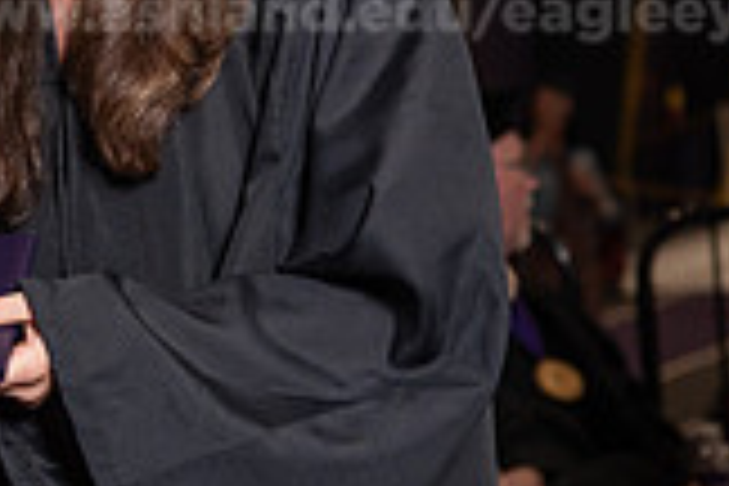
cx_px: -274
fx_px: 5953
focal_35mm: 294
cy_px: 106
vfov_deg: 4.7
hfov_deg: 6.9
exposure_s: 1/200
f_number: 5
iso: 1000
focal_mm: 82
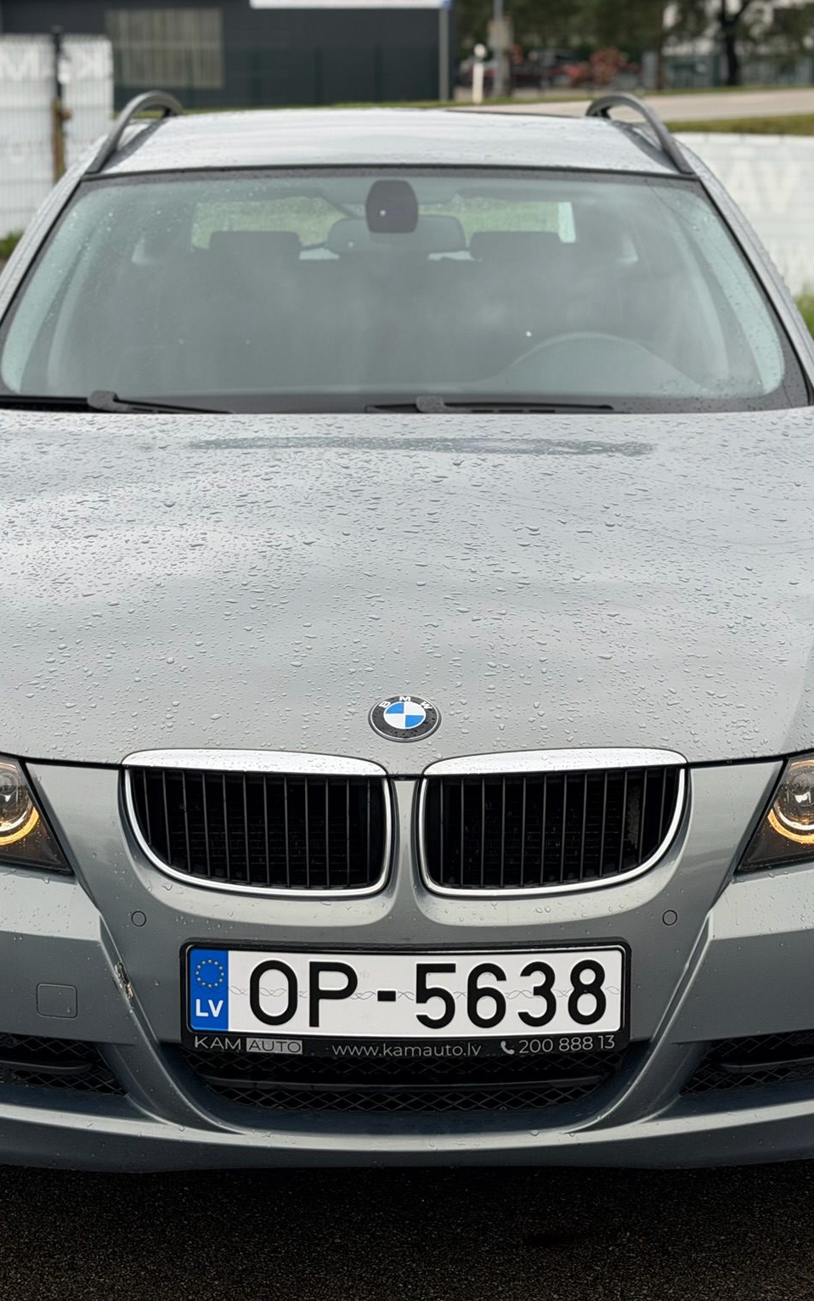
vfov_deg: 30.2
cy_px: 650
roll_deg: -0.1
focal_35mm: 68
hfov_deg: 19.1
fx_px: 2413
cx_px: 397
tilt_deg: -14.5
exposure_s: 1/447
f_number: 1.78
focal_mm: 6.76
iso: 64
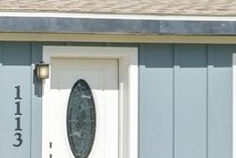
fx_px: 714
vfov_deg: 12.6
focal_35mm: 109
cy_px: 65
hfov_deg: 16.7
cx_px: -135
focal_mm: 12
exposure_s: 1/400
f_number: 10
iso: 200
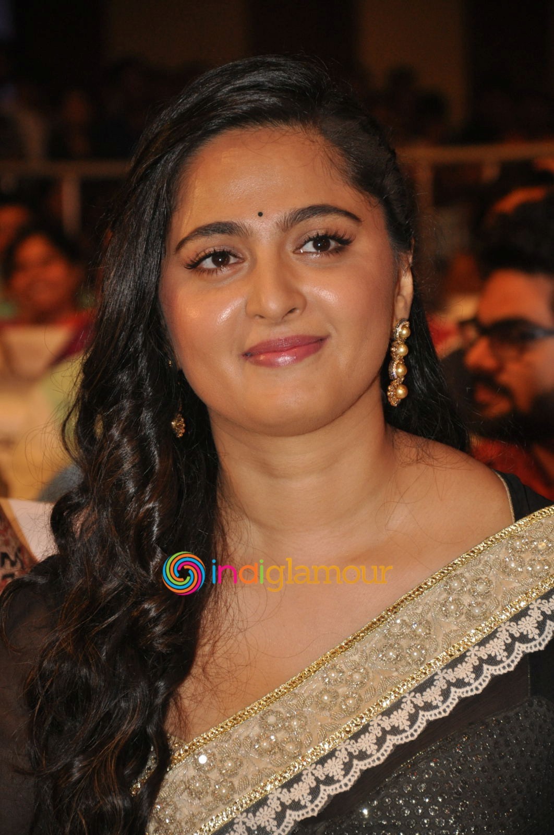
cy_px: 418
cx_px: 277
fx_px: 3646
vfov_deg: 13.1
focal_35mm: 158
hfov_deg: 8.7
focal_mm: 105
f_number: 5.6
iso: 800
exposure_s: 1/60
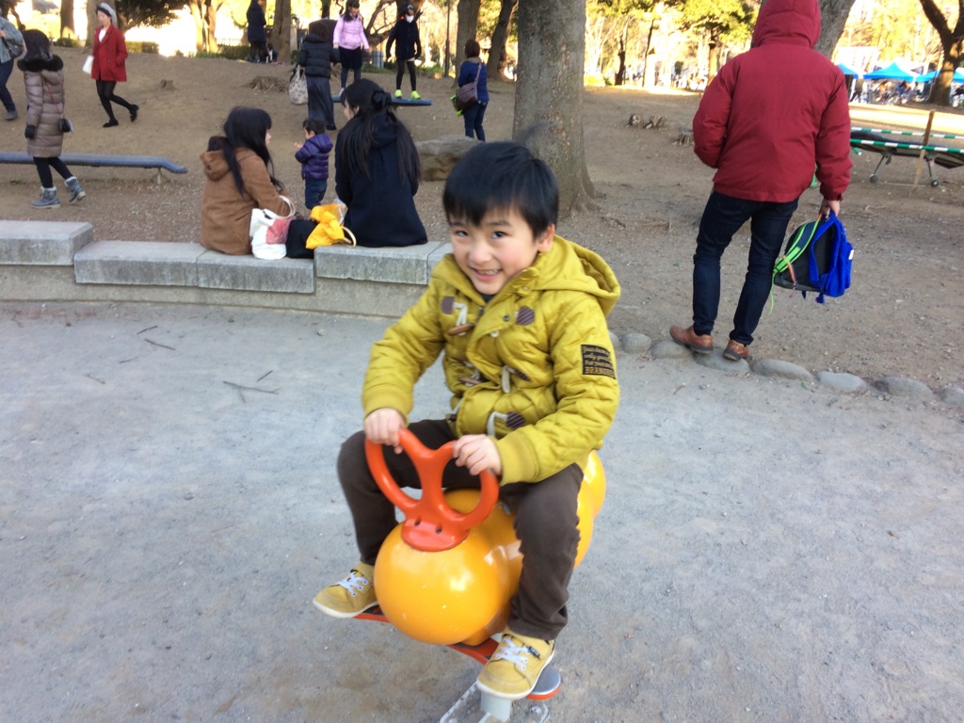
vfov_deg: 48.2
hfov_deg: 61.7
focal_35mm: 29
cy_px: 362
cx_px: 482
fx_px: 808
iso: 40
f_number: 2.2
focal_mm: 4.15
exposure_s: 1/60
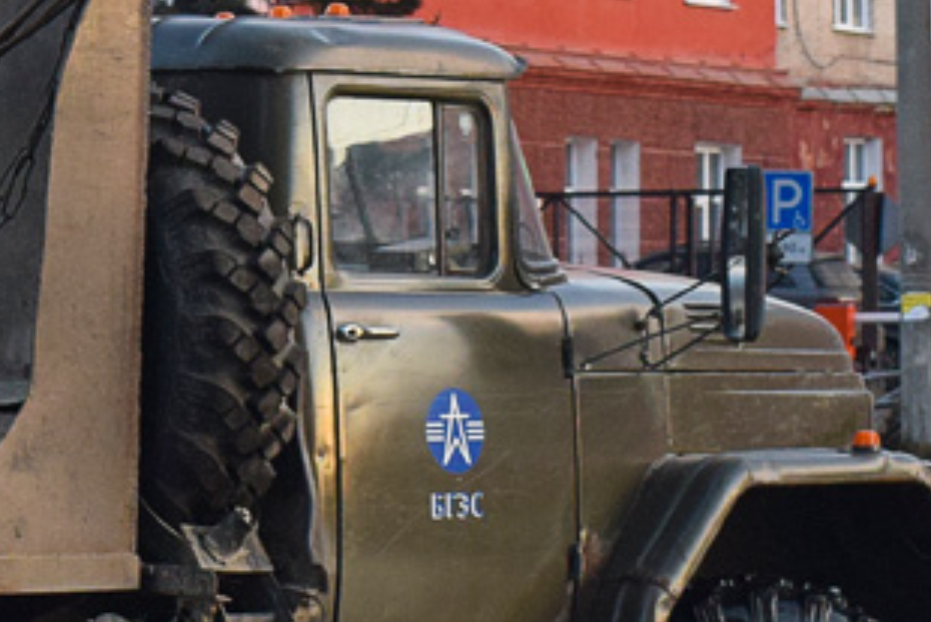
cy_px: 168
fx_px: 4502
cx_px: -309
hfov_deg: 11.5
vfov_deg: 7.9
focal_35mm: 174
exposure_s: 1/400
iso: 800
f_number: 5.6
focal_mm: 30
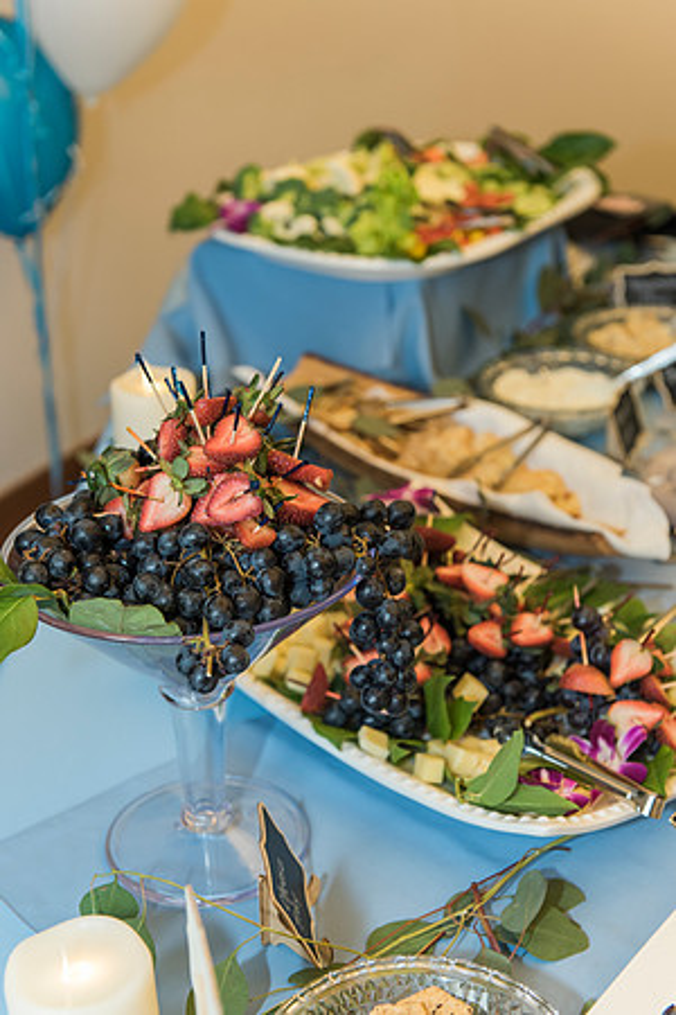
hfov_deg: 24.6
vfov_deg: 36.2
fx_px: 1549
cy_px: 508
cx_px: 338
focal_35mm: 55
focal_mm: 55
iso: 1250
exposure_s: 1/100
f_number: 4
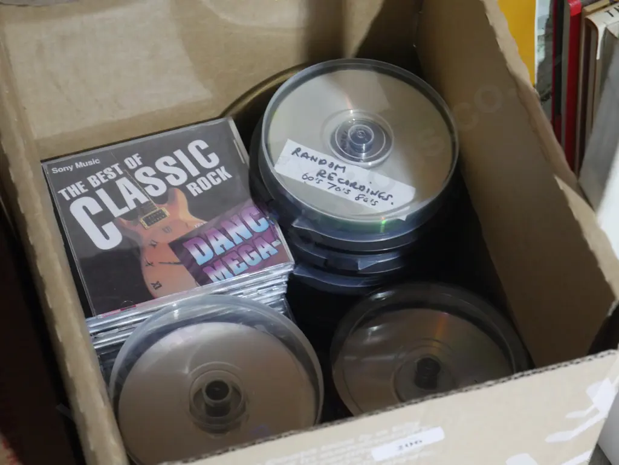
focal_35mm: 76
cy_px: 232
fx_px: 1360
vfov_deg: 19.4
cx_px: 310
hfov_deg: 25.6
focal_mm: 38
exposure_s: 1/80
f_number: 5.5
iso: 3200
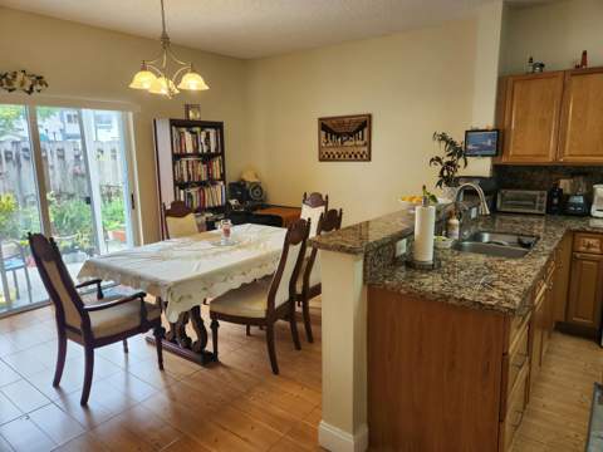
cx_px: 302
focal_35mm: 23
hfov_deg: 73.9
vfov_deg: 58.9
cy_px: 226
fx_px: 401
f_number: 1.8
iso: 100
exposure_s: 1/120
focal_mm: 5.4
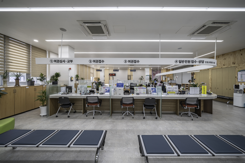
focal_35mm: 12
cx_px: 122
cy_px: 82
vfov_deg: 90.0
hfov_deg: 112.6
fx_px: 82
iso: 100
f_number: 8
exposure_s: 1/15
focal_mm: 12
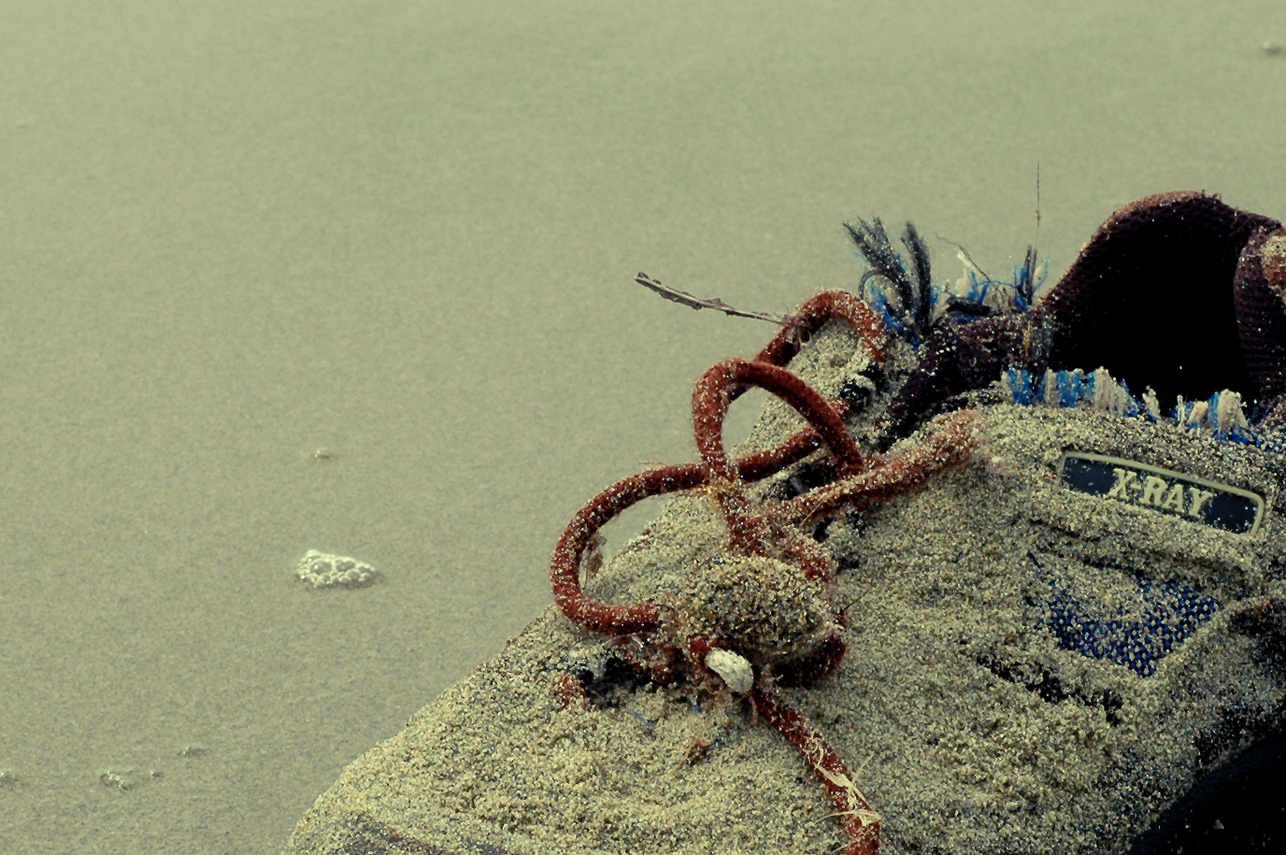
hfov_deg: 12.5
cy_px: 702
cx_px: 406
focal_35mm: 164
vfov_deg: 8.3
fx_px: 5853
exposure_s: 1/160
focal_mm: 50
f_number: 13
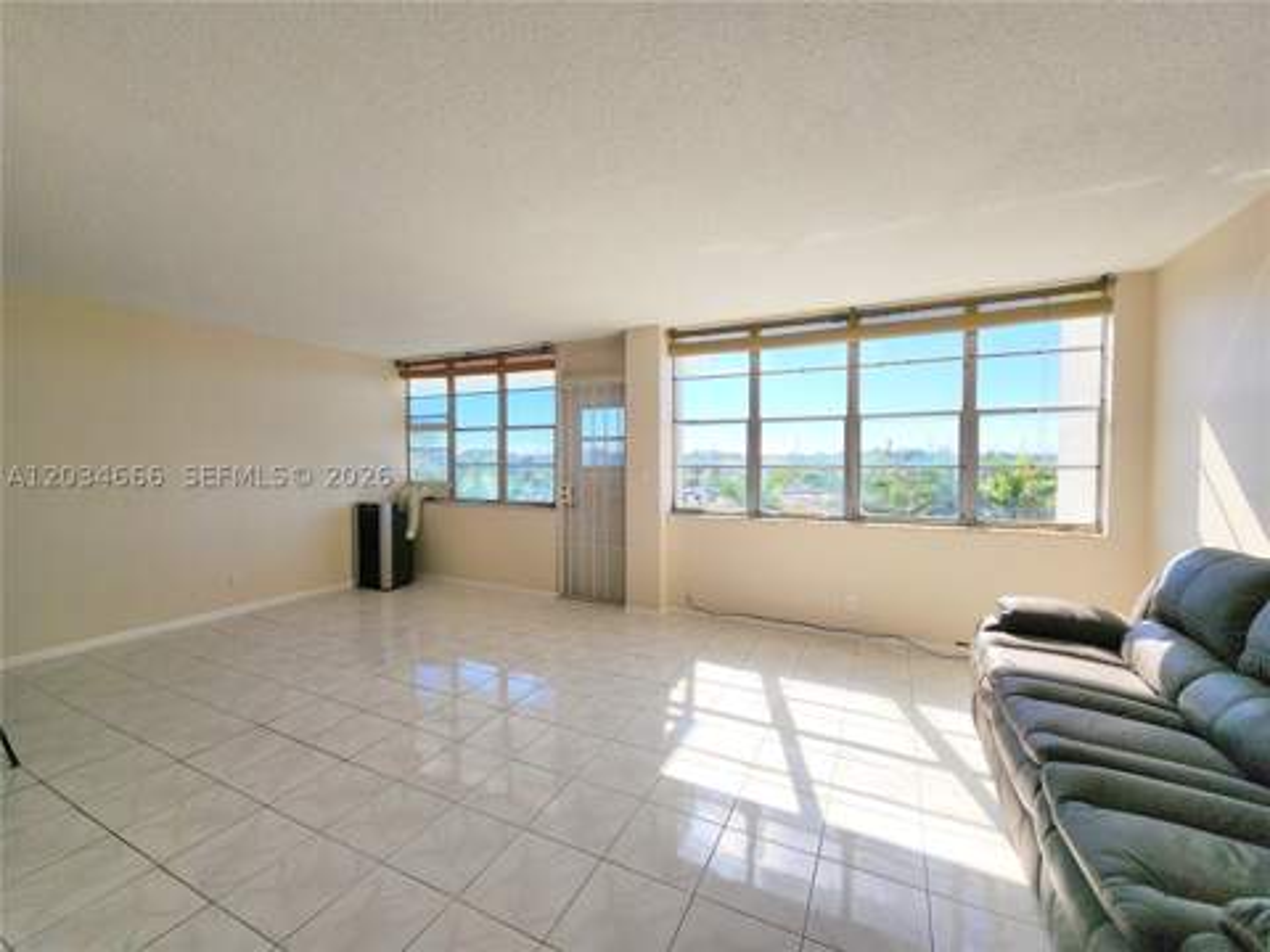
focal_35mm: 13
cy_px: 476
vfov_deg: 89.9
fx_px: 477
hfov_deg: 106.2
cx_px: 635
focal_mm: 2.2
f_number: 2.2
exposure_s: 1/1493
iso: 50
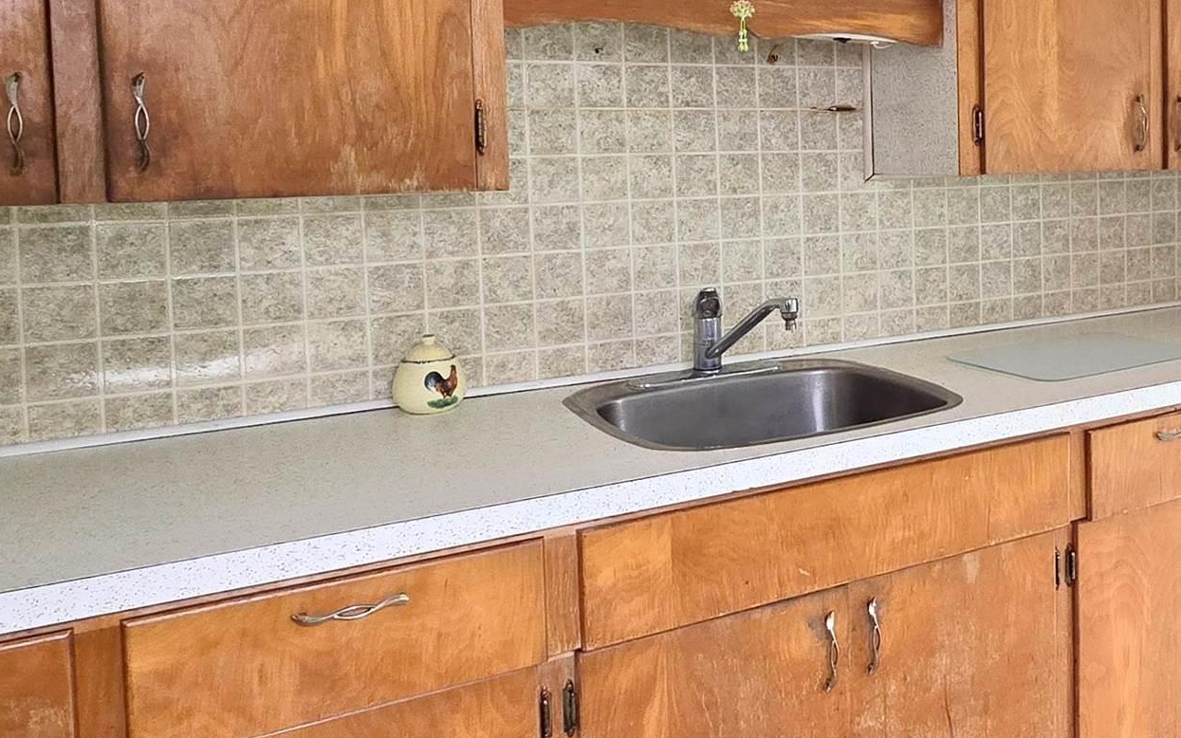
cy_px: 205
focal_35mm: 34
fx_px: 1094
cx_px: 1082
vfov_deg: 36.6
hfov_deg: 49.8
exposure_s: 1/60
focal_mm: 2.2
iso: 125
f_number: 2.2
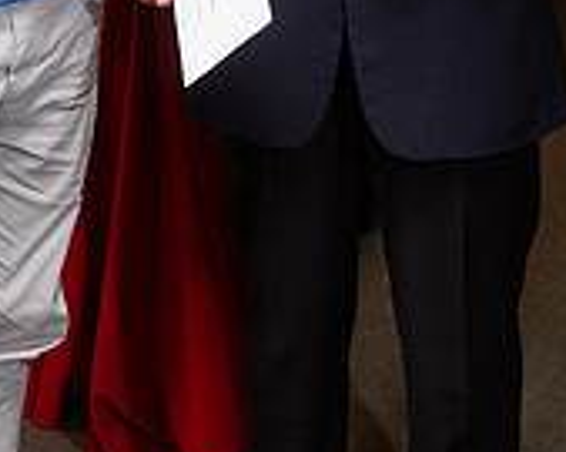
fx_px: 2093
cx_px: 171
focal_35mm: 125
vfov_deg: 11.7
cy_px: -251
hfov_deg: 15.4
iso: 640
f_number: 6.3
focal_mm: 50
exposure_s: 1/100
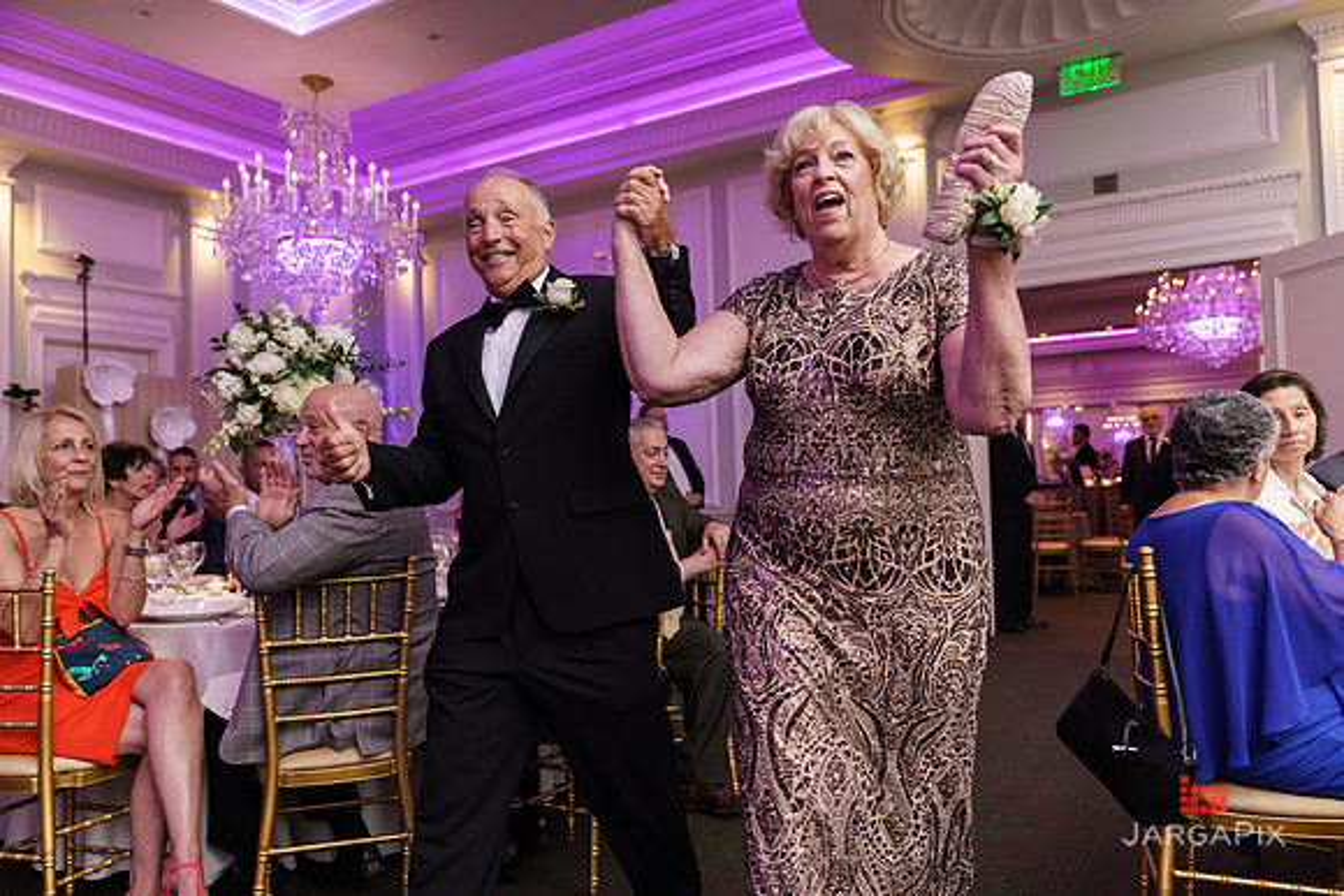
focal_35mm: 28
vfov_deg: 46.4
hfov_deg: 65.5
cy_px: 448
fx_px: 1046
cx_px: 672
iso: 1250
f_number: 2.8
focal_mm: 28
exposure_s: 1/160
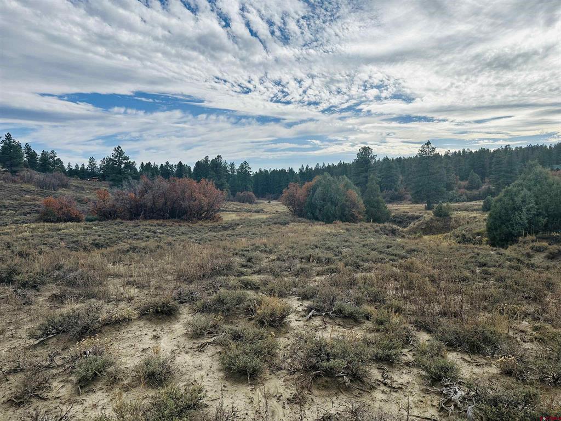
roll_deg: +0.8
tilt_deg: -4.5
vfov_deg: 56.8
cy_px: 210
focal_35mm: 24
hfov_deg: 71.6
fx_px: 389
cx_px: 280
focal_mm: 6.86
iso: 80
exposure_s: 1/10753
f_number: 1.78
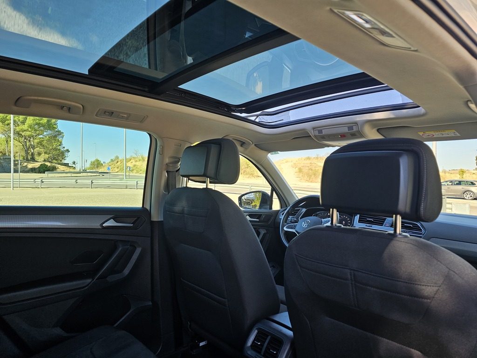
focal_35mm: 23
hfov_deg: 73.9
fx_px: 317
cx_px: 238
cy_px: 179
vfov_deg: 58.9
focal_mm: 6.3
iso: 50
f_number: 1.7
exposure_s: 1/180
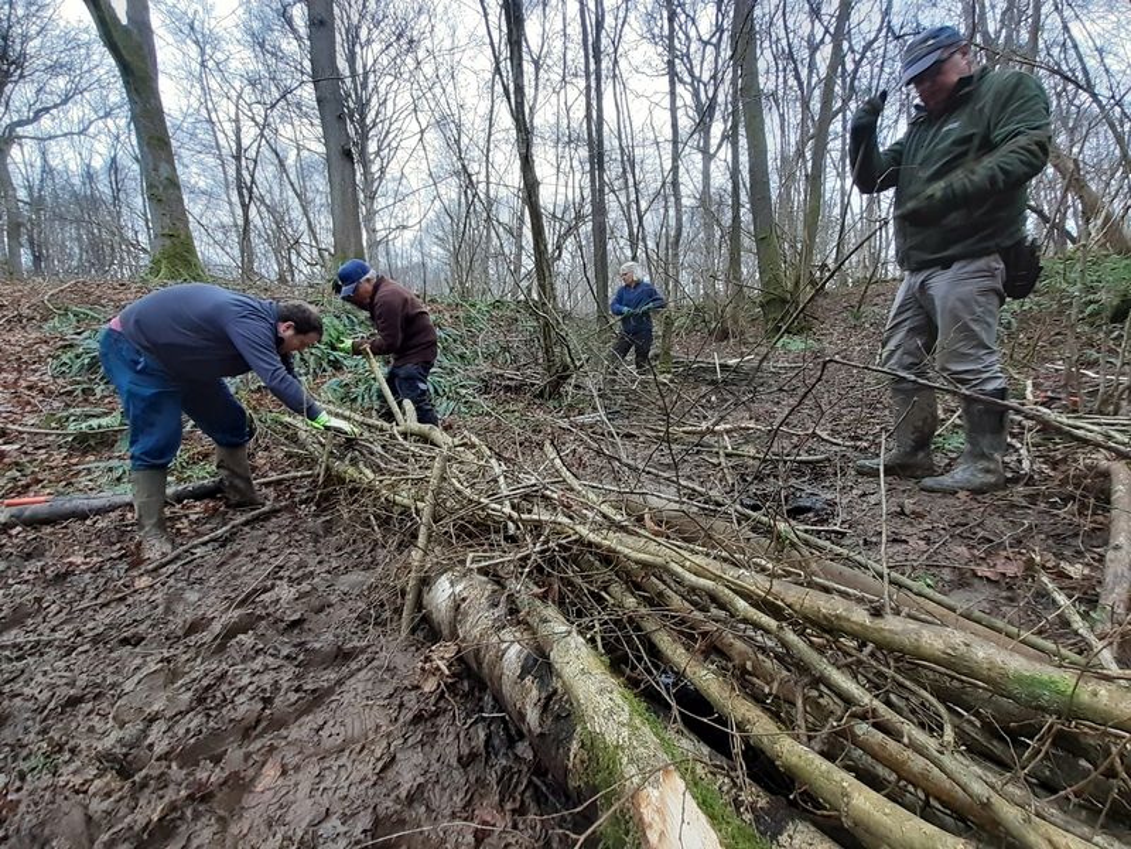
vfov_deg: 89.9
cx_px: 566
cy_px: 424
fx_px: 425
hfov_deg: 106.2
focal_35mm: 13
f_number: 2.2
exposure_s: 1/50
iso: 50
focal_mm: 1.13
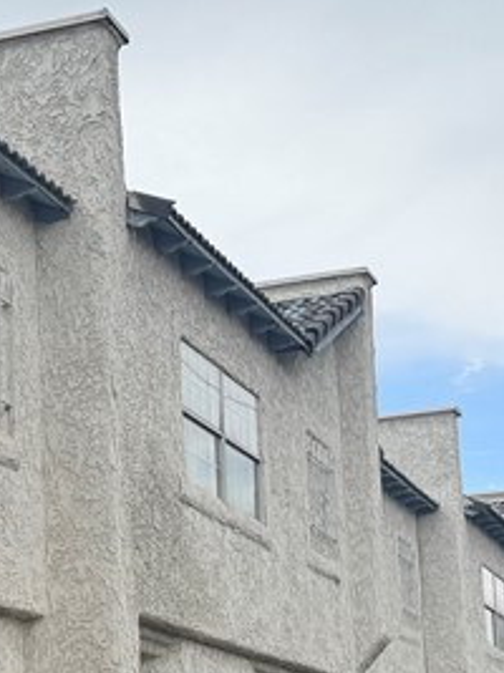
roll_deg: +2.7
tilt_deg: +9.0
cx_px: 103
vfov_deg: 21.2
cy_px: 497
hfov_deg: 15.9
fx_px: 1787
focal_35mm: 92
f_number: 1.78
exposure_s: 1/4310
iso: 80
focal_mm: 6.76
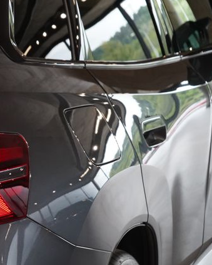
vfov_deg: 12.1
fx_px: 1246
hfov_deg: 9.5
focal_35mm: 159
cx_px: -104
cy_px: 159
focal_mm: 70
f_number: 5.6
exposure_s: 1/160
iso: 4000
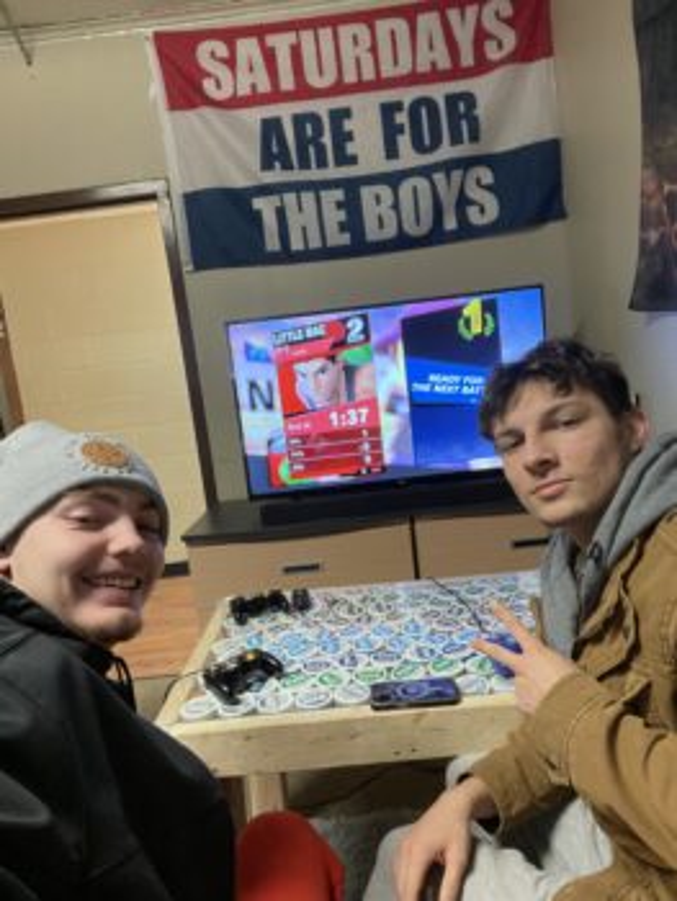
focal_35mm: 23
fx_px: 599
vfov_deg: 73.9
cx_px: 338
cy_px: 450
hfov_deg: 58.9
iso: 400
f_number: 2.2
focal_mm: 2.71
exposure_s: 1/40
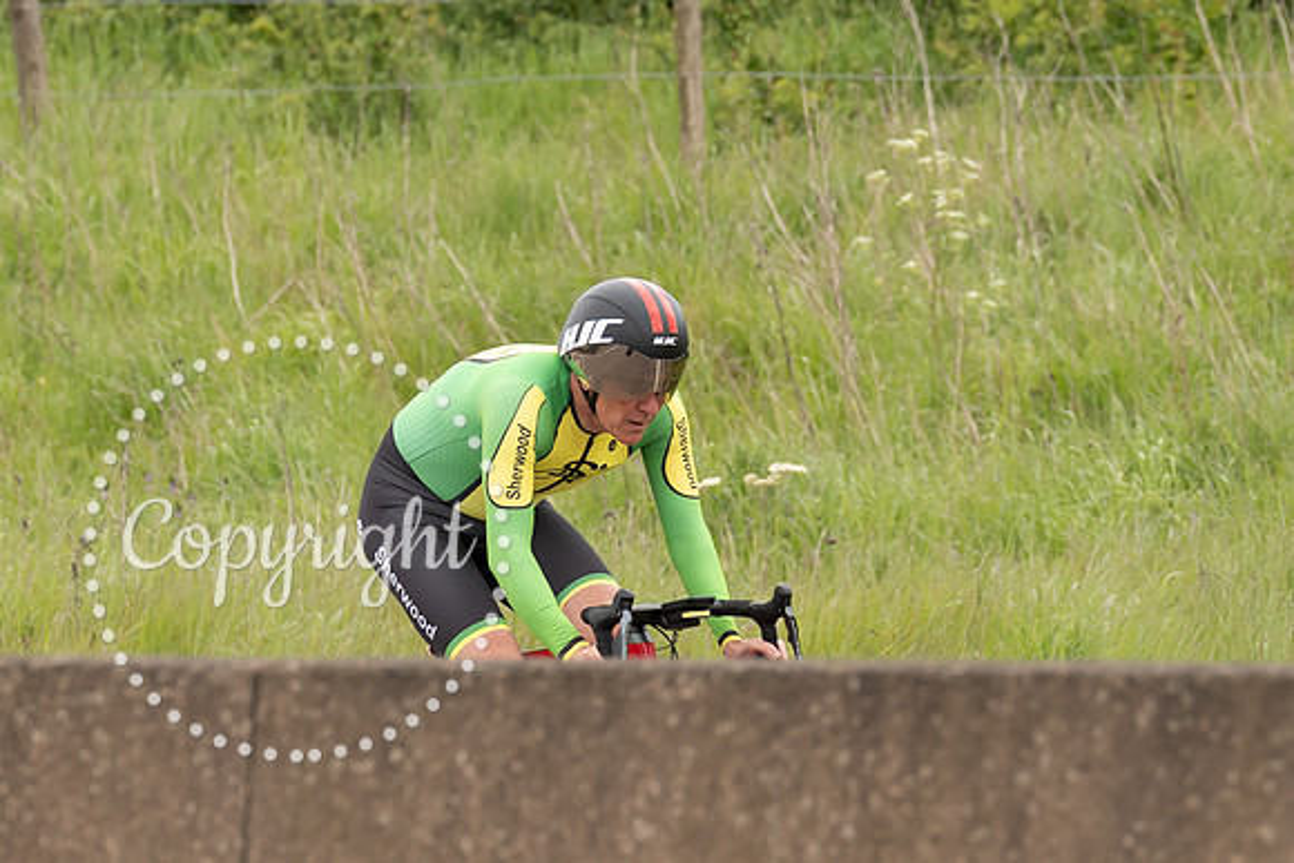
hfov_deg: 3.1
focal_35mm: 665
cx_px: 648
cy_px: 419
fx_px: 23902
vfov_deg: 2.1
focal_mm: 200
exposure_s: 1/1000
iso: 320
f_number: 4
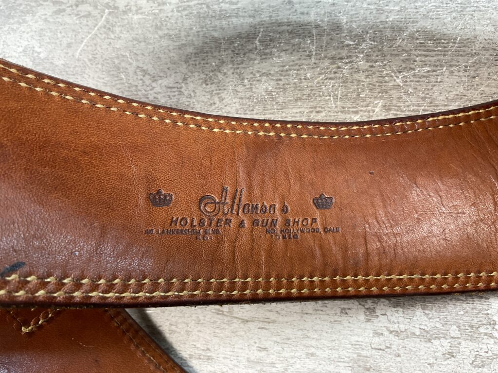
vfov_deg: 48.2
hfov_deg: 61.7
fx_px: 417
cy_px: 186
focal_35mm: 29
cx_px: 249
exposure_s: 1/120
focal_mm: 3
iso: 40
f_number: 1.8
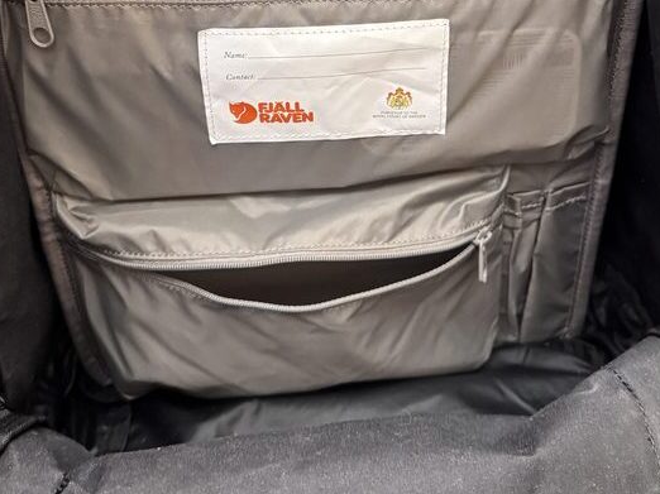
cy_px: 88
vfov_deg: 30.6
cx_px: 357
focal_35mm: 46
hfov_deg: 41.2
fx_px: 877
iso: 800
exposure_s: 1/50
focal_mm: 6.76
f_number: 1.78
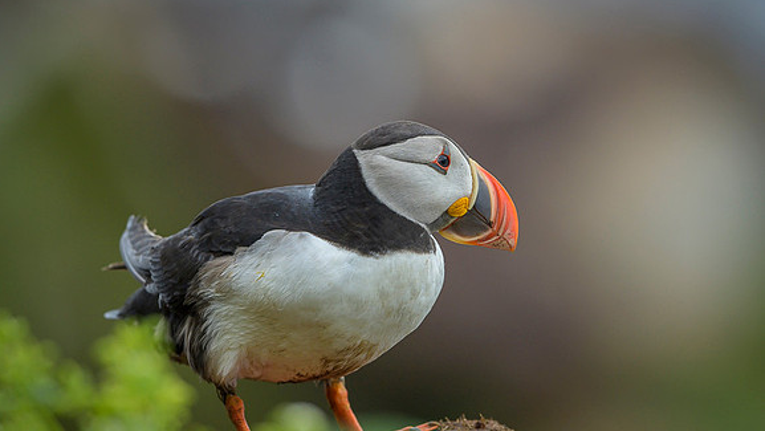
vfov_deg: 2.0
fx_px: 12520
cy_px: 197
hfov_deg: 3.5
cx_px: 437
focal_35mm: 617
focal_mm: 500
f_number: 5.6
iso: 800
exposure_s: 1/500
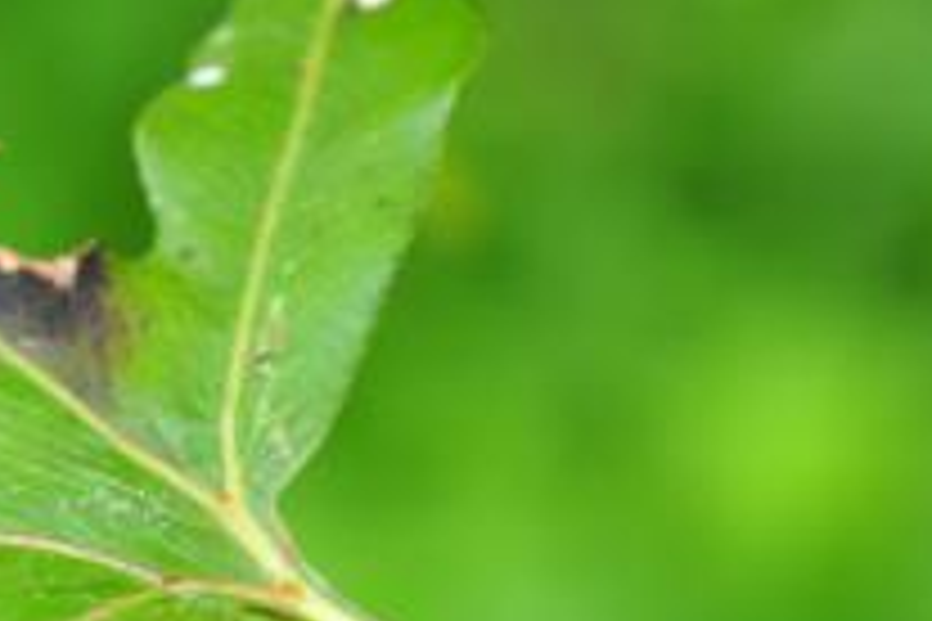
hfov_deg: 7.9
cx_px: 72
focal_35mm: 261
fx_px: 6756
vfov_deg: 5.3
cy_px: 524
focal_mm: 60
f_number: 10
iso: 250
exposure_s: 1/60
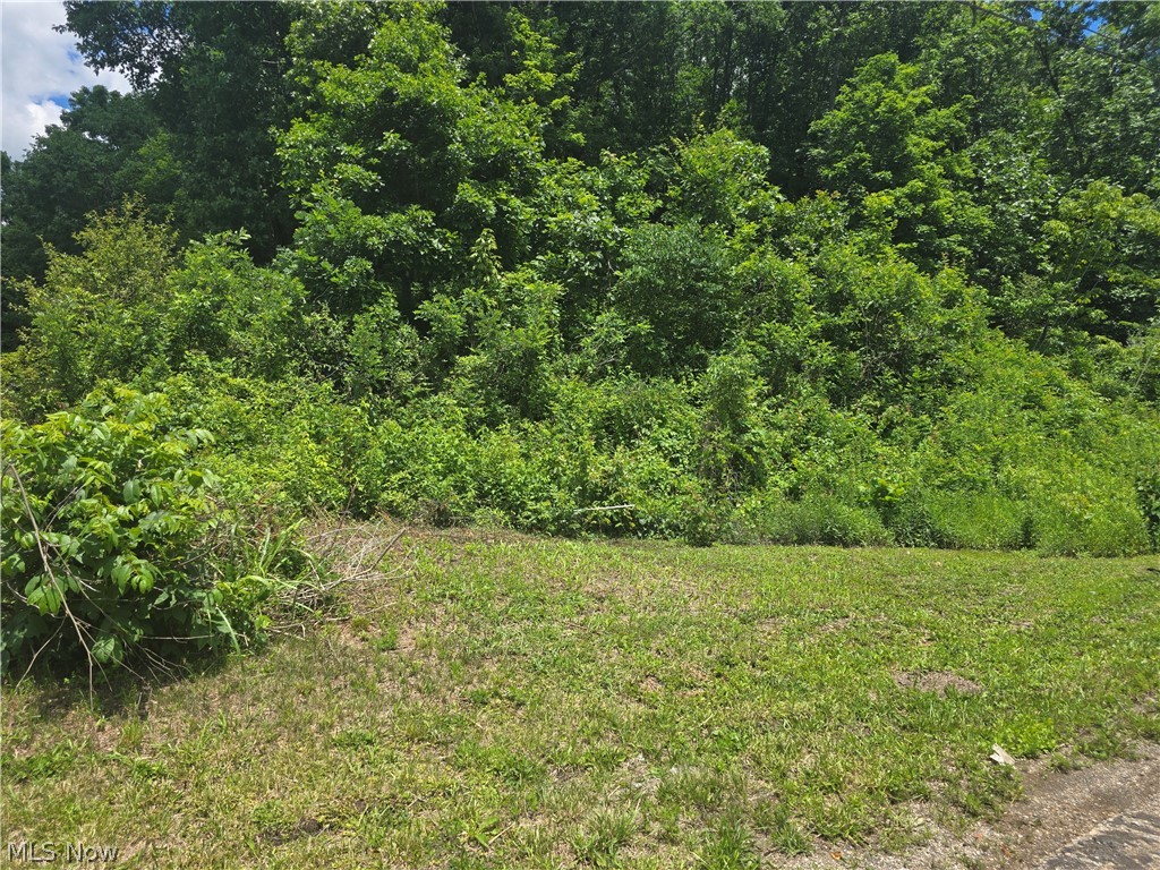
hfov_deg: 73.9
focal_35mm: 23
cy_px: 435
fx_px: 771
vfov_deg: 58.9
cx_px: 580
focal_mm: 6.3
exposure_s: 1/655
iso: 12
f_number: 1.7
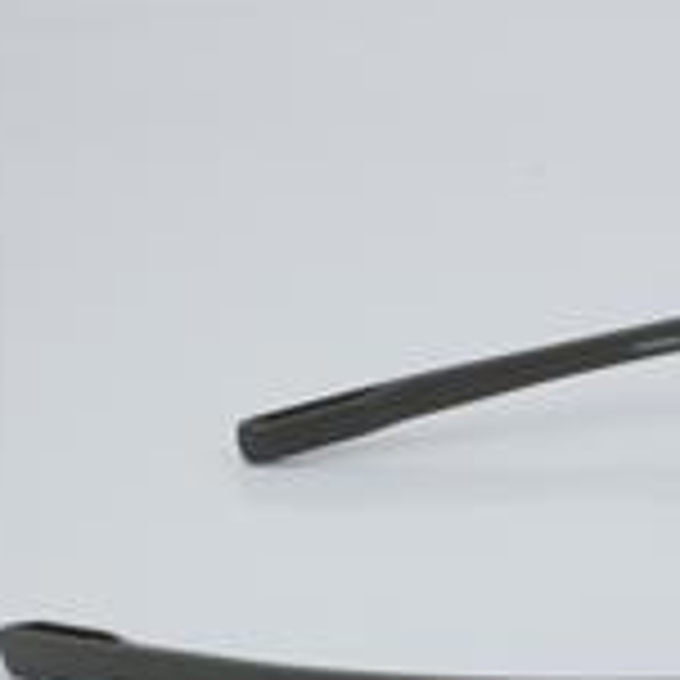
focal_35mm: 152
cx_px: 869
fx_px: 3381
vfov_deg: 11.5
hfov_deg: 11.2
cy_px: 509
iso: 100
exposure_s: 1/4
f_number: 32
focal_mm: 45
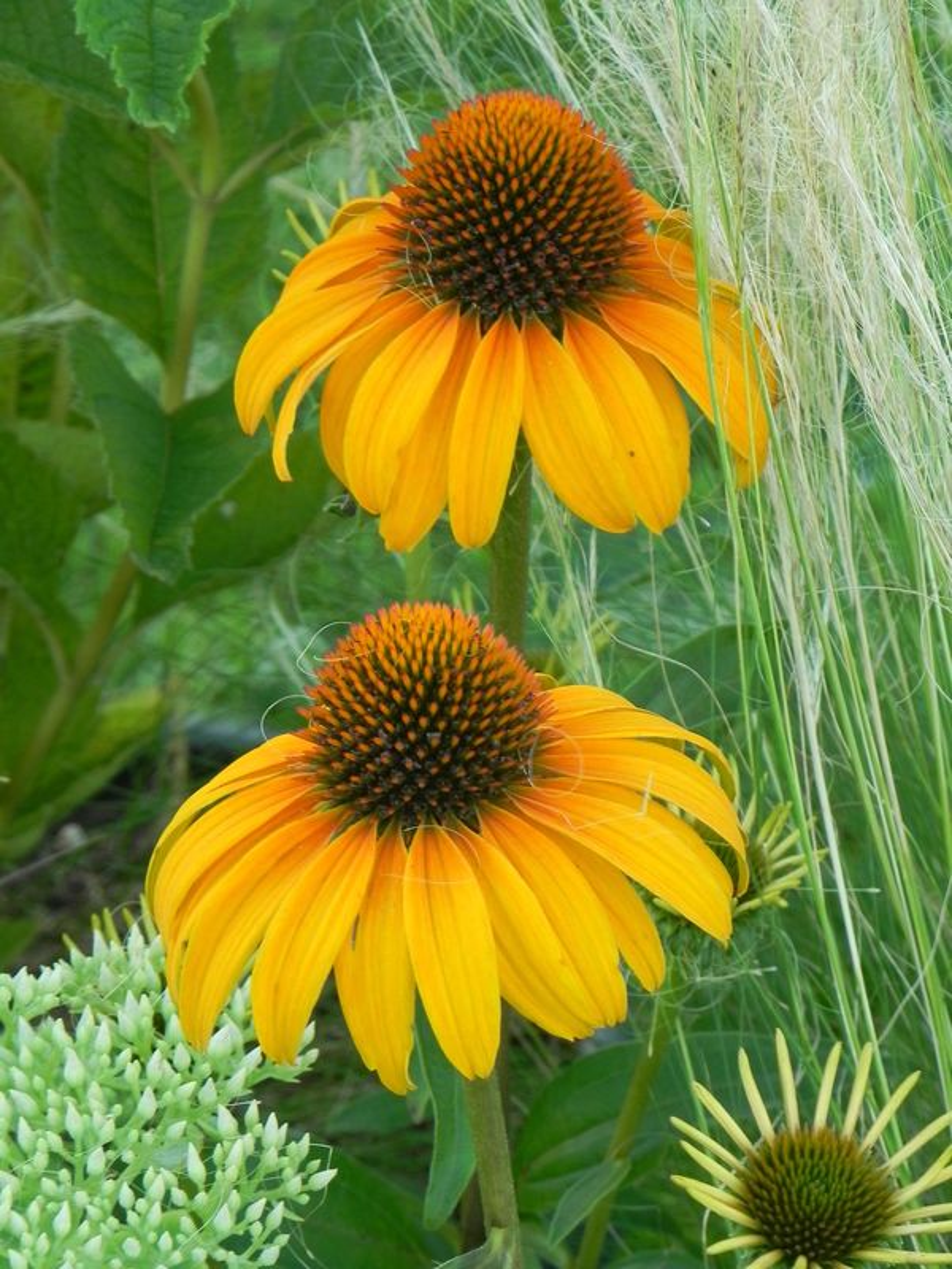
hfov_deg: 9.2
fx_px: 5940
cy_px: 634
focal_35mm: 162
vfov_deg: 12.2
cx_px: 476
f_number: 5
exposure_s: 1/40
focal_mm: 28.8
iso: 160
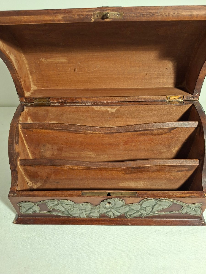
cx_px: 103
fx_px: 182
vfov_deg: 73.9
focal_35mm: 23
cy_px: 137
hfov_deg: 58.9
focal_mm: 5.54
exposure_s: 1/100
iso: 160
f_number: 1.8
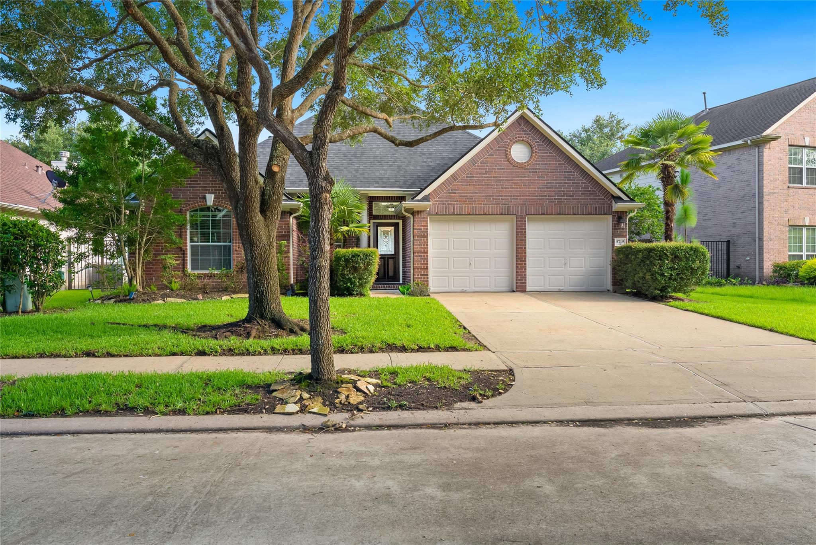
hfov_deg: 65.5
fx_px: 635
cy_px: 272
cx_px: 408
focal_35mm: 28
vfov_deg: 46.4
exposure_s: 1/20
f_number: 8
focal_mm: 28
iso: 100
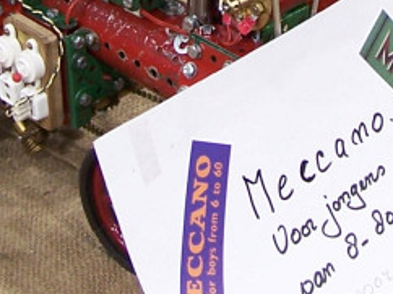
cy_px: -132
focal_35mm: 161
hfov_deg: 12.3
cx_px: 260
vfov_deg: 9.0
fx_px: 1826
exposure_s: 1/4
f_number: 2.8
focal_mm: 6.3
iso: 80
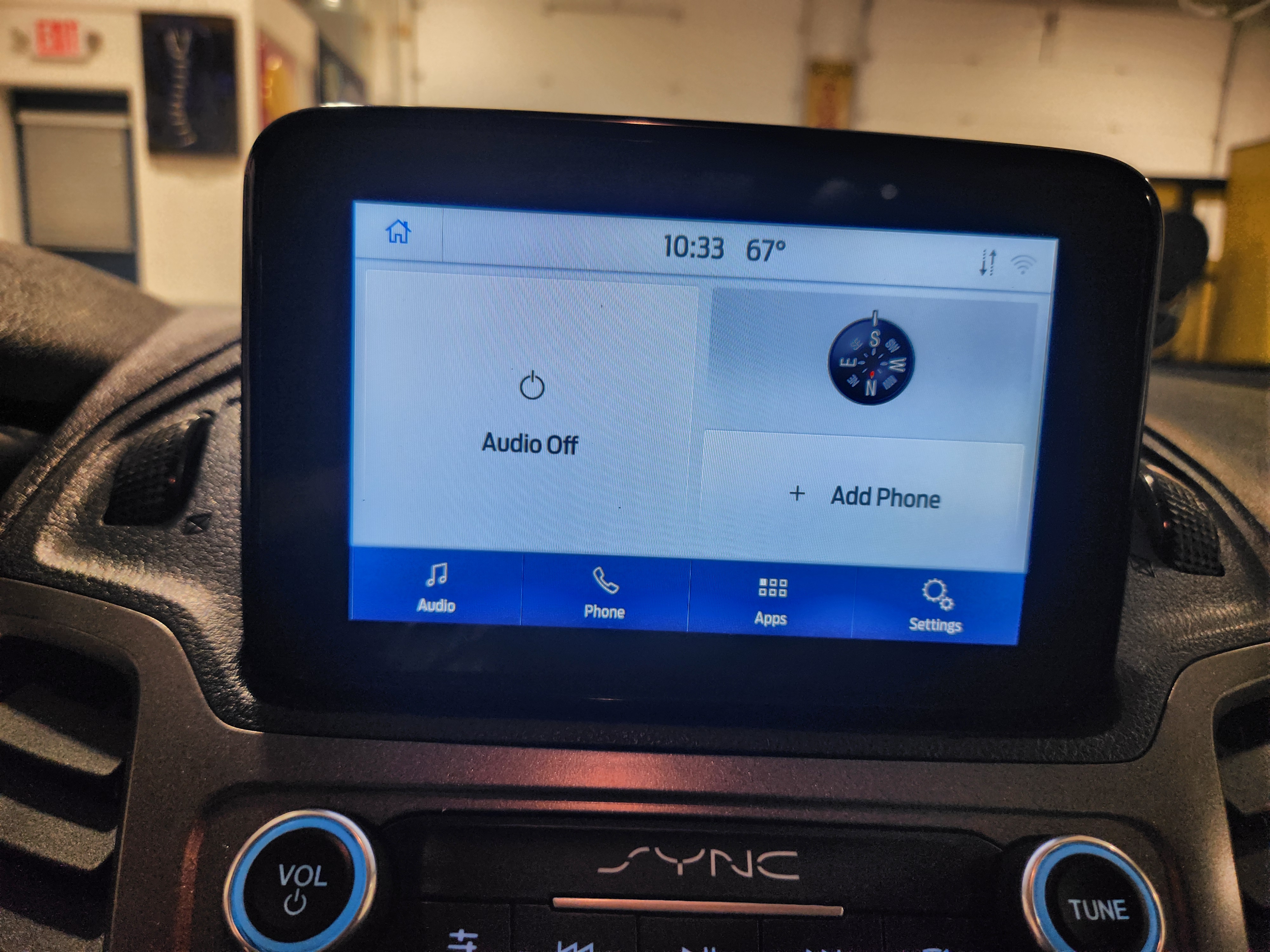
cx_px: 635
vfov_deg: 58.9
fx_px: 844
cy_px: 476
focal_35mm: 23
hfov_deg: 73.9
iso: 32
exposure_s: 1/120
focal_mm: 5.4
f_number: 1.8
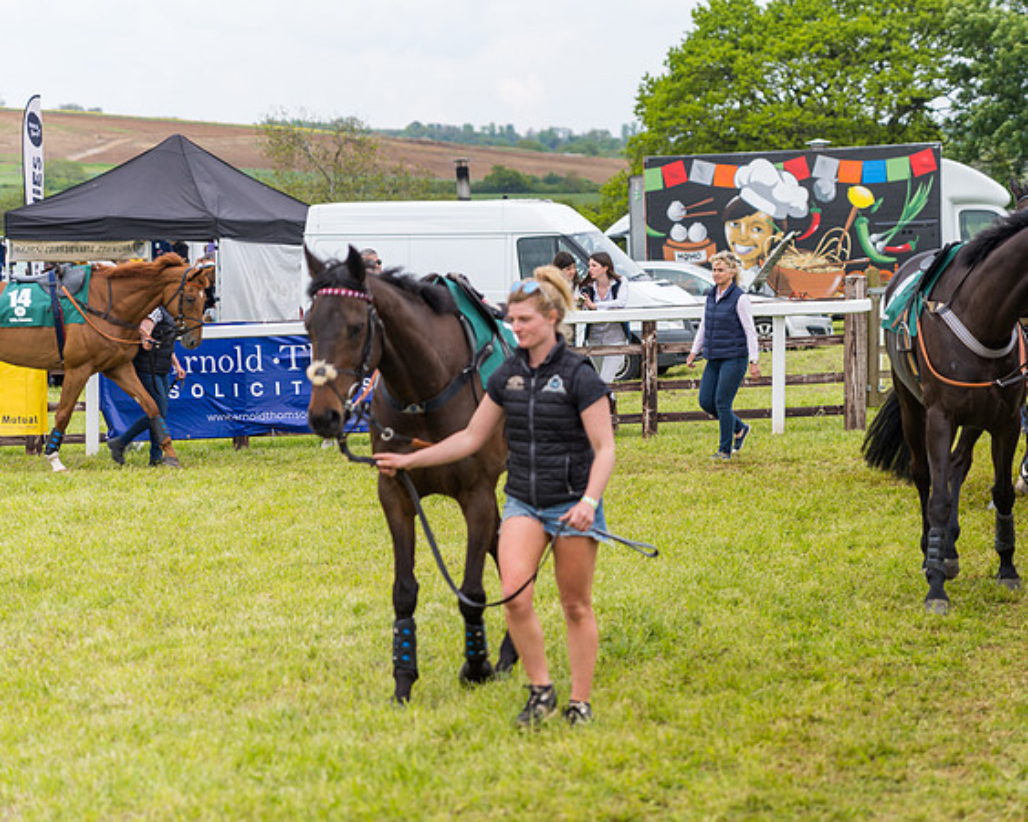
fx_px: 3658
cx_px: 591
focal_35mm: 120
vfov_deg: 12.8
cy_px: 414
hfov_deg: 16.0
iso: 50
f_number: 4
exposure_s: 1/160
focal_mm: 105
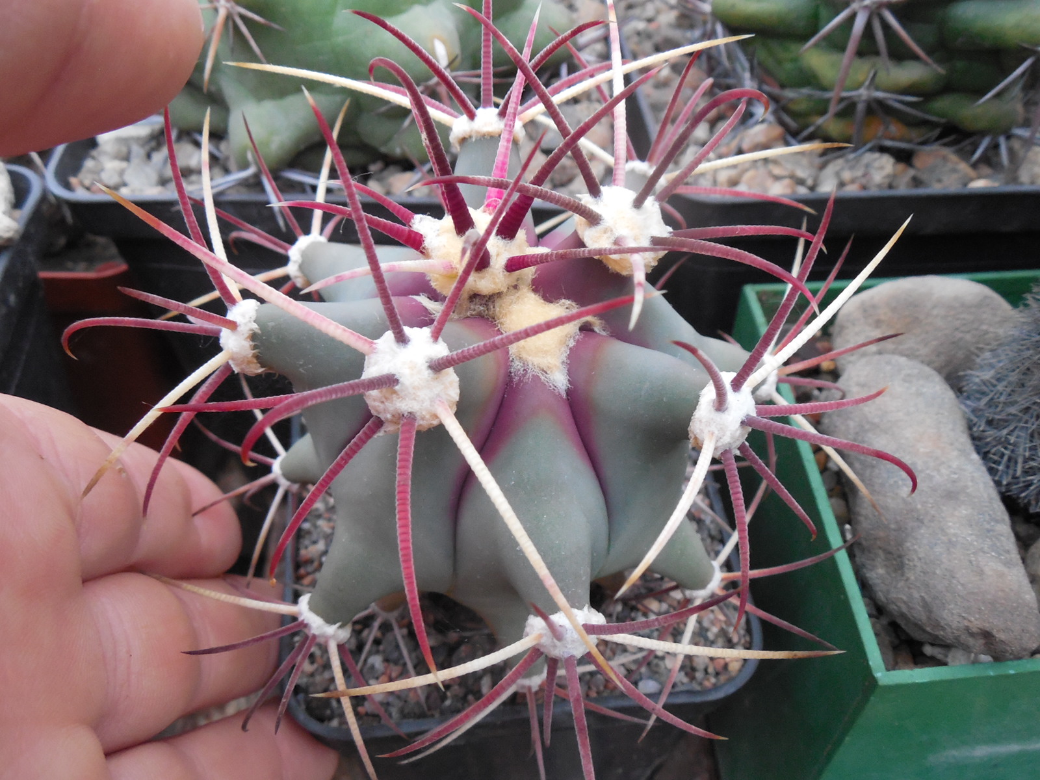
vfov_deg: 45.4
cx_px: 520
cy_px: 390
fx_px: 931
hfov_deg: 58.4
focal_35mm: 31
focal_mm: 5.6
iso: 400
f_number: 3.6
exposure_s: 1/10
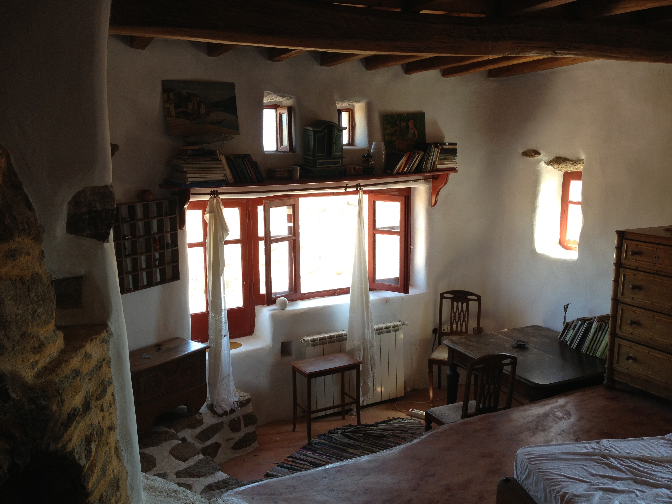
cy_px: 252
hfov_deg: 52.6
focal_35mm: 35
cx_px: 336
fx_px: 679
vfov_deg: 40.7
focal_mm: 4.28
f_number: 2.4
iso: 64
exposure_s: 1/60
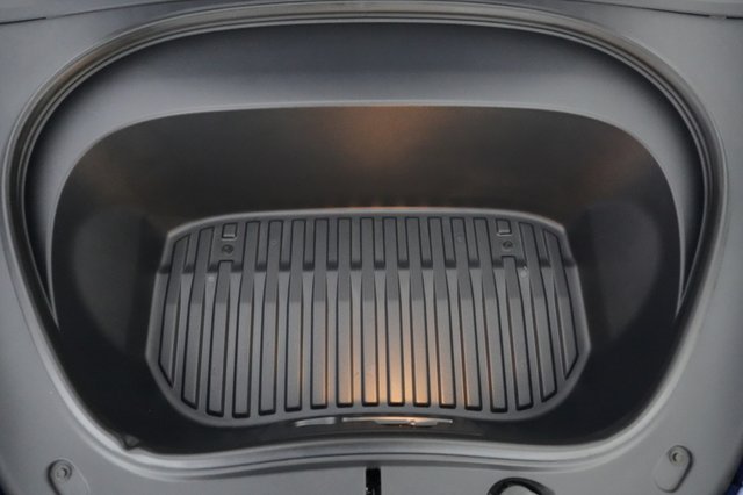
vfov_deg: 51.2
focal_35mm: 25
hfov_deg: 71.5
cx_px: 372
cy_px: 248
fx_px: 516
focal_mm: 25
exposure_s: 1/100
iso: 12800
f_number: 2.8
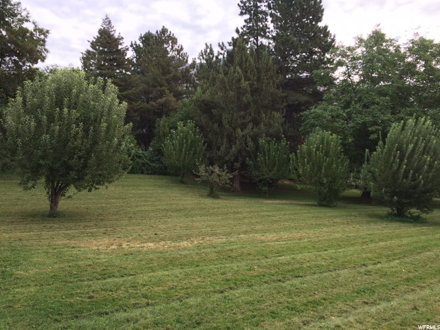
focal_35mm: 29
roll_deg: +1.1
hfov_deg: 61.7
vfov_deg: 48.2
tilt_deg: -1.7
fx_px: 369
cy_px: 165
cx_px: 220
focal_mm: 4.15
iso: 32
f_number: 2.2
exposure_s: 1/339
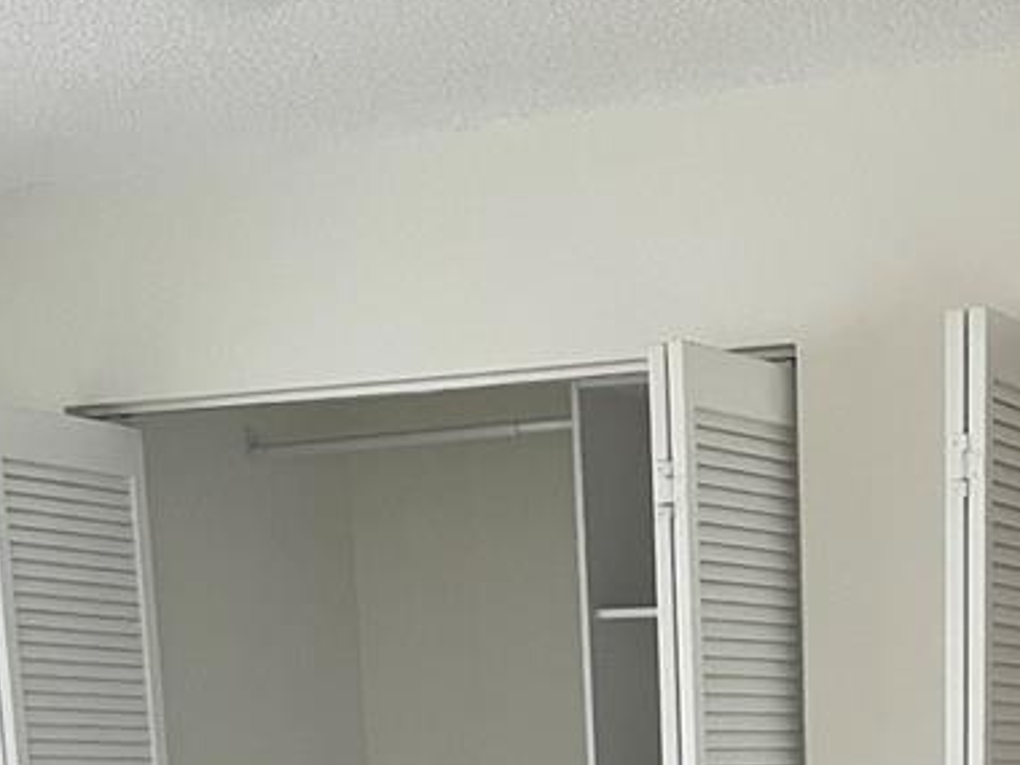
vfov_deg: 15.7
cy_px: 1334
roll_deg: +0.5
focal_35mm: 82
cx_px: 878
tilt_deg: -11.6
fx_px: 2416
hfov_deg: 23.3
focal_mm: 4.2
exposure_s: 1/60
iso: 250
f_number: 1.6
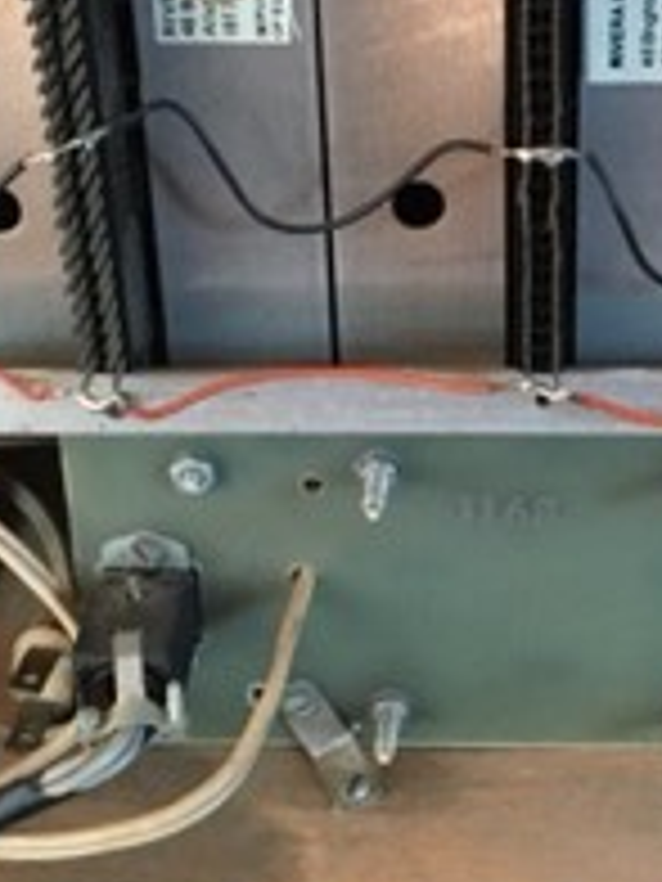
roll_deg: +2.7
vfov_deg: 27.3
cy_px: 302
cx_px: 455
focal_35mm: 71
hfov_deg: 20.6
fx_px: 1810
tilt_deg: -29.4
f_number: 2.2
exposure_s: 1/15
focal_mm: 4.15
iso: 200
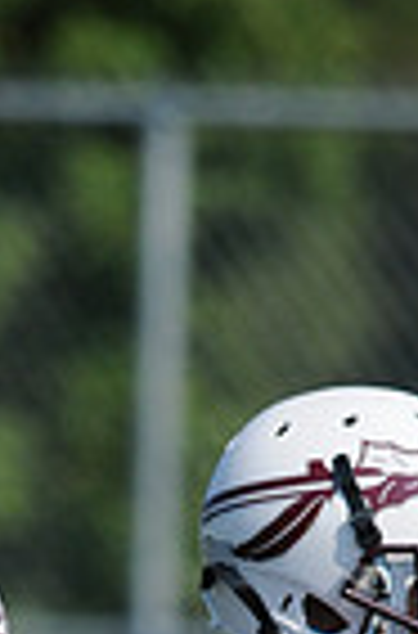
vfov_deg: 1.1
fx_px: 32529
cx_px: -182
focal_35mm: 1854
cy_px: 1169
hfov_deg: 0.7
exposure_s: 1/2000
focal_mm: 300
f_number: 4
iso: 200
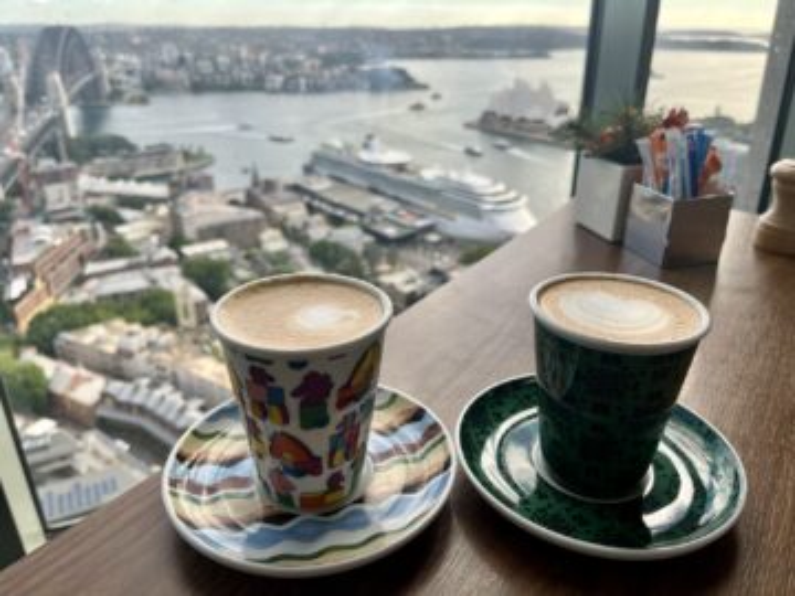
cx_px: 398
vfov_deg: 53.1
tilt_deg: -24.4
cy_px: 298
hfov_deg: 67.3
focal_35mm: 26
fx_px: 597
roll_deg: +0.0
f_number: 1.6
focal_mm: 5.1
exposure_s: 1/172
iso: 64
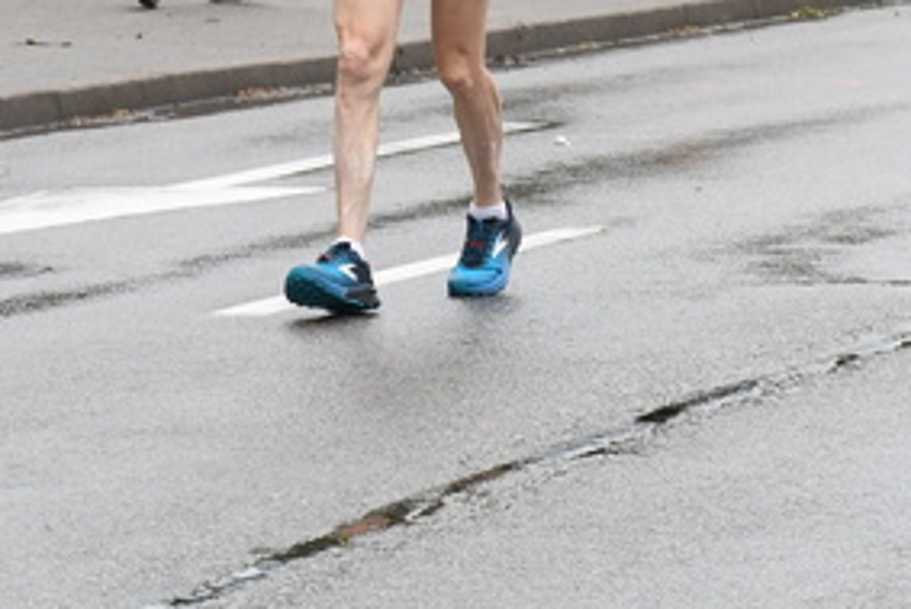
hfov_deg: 7.3
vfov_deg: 4.9
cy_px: -93
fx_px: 7114
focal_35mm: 281
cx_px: 633
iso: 1000
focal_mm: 62
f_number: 9
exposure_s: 1/1250
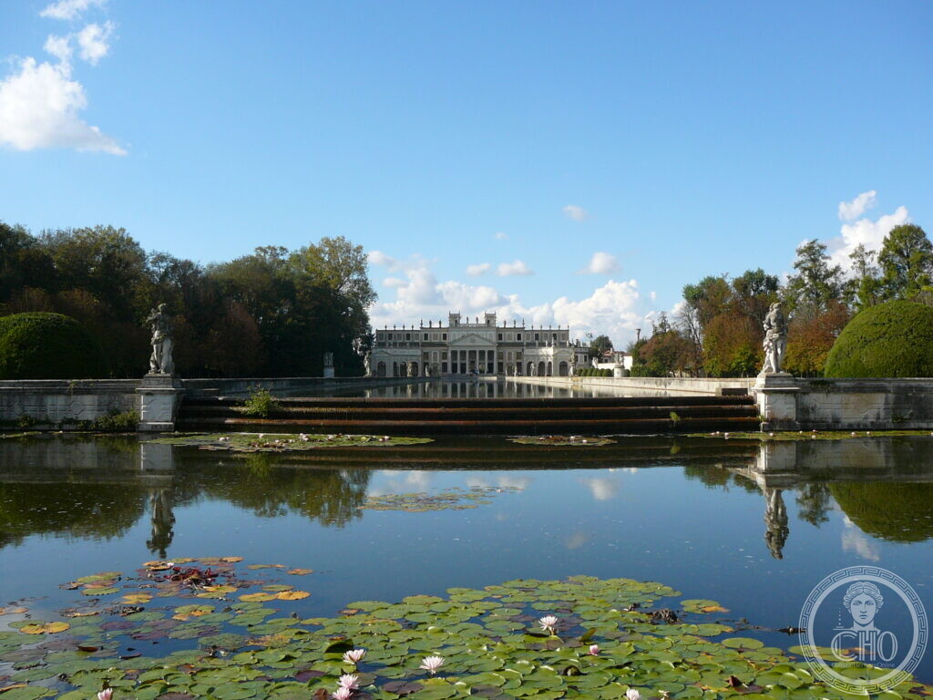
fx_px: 943
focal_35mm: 35
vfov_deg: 40.7
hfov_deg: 52.6
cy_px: 350
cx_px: 466
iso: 80
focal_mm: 5.2
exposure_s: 1/400
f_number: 5
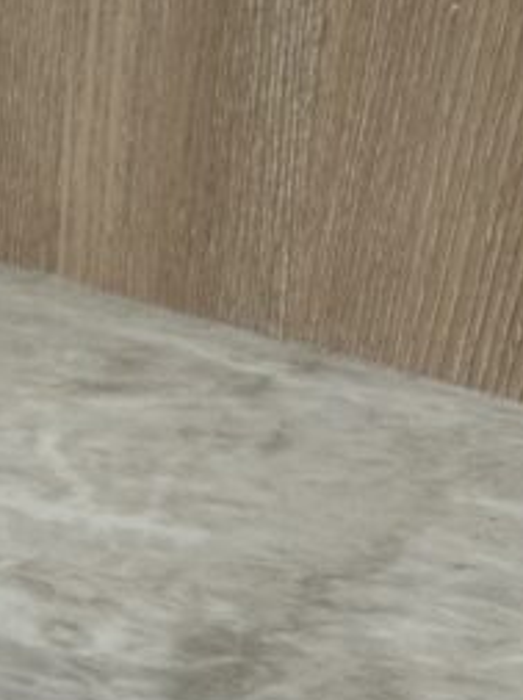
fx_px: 1535
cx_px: -288
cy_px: 562
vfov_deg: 25.3
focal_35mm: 76
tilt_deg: -20.4
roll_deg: +0.0
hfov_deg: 17.2
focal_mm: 2.22
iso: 125
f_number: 2.2
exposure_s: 1/120
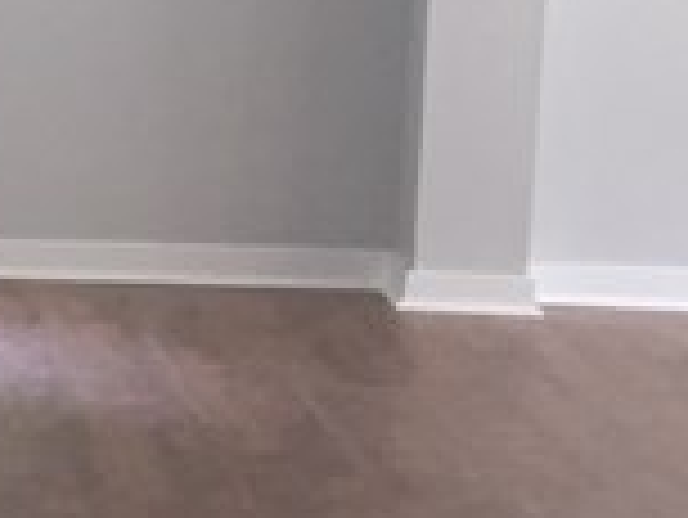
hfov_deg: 8.5
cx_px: -1363
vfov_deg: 7.7
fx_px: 3859
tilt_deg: -8.6
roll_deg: +0.0
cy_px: 329
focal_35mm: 194
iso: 32
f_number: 2.2
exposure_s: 1/15
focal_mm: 4.15
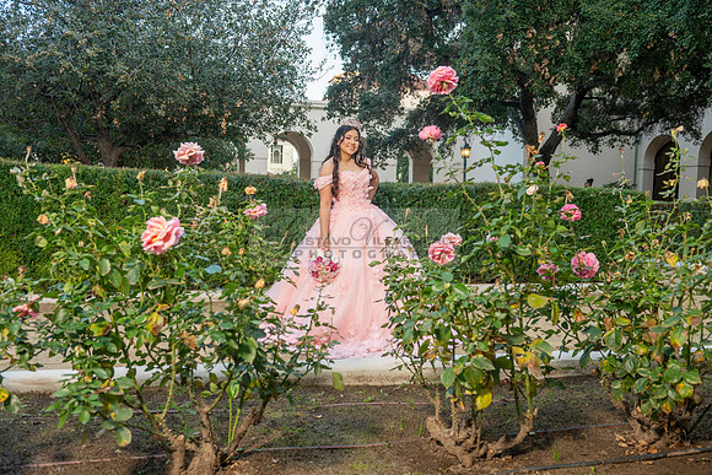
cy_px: 238
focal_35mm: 32
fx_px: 633
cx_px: 356
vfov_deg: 41.1
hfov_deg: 58.7
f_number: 4.5
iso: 320
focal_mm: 32
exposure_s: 1/200
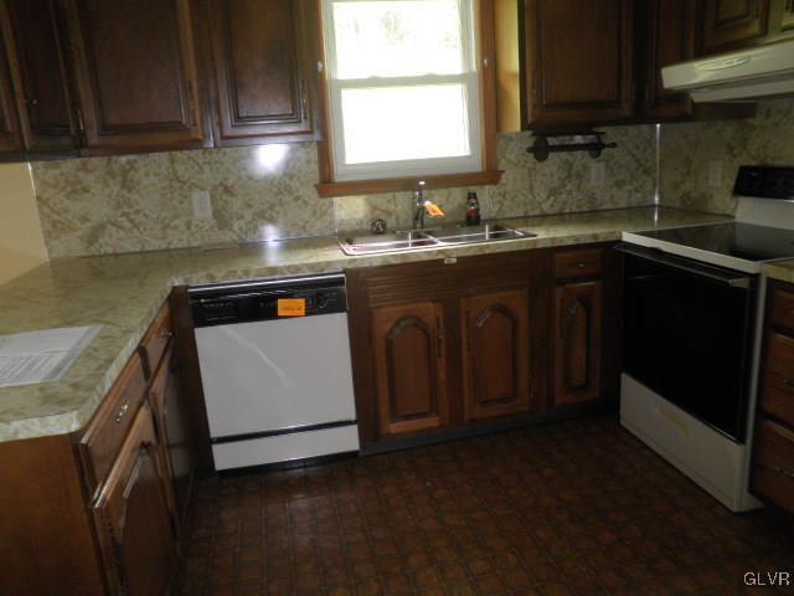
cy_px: 298
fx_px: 596
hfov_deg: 67.3
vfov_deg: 53.1
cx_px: 397
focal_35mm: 26
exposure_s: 1/30
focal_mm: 4.7
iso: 160
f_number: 2.6
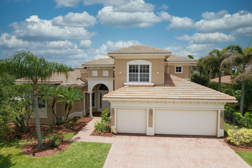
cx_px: 126
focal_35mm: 22
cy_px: 84
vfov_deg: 57.2
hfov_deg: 78.6
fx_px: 154
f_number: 2.8
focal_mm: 8.4
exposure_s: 1/80
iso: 100
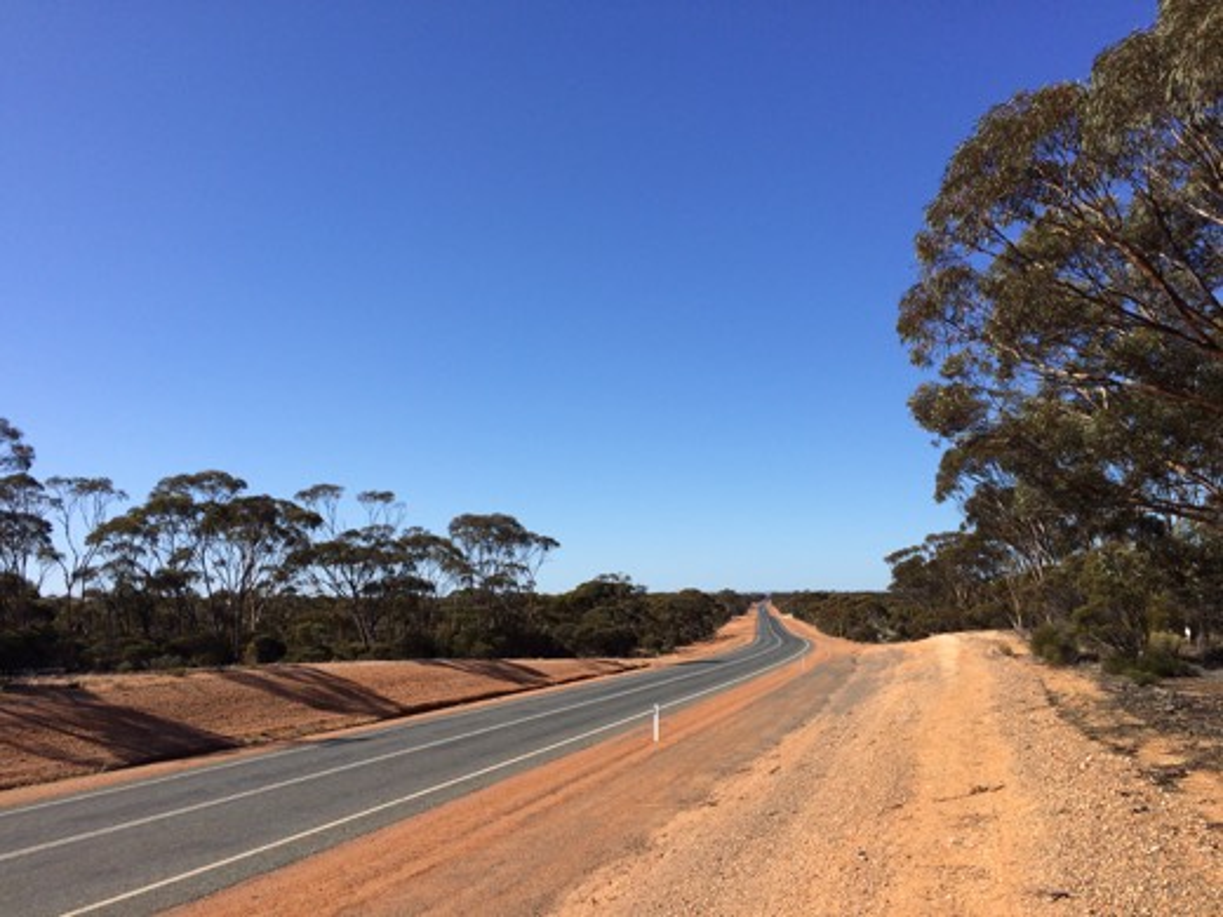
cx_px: 612
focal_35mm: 29
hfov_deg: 61.7
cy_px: 458
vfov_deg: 48.2
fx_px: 1025
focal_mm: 4.15
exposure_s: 1/2283
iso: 32
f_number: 2.2
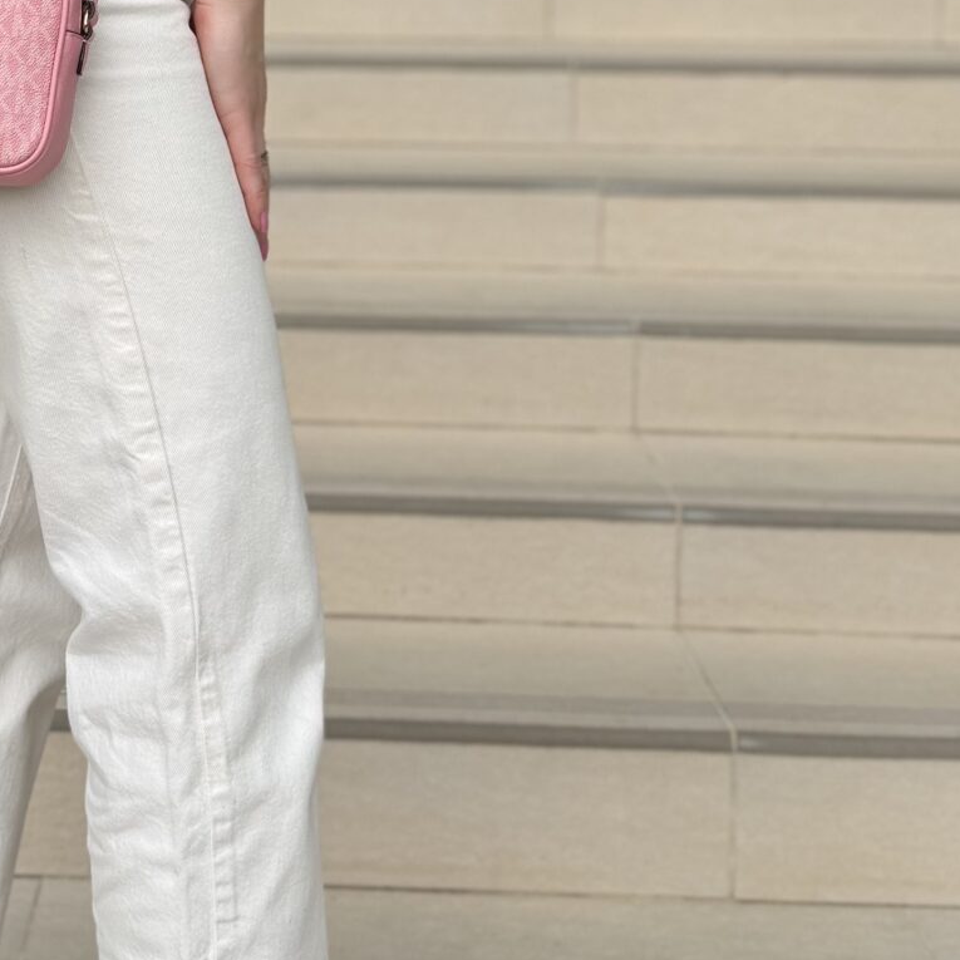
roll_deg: -1.0
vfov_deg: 23.6
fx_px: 2228
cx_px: 161
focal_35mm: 71
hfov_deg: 23.9
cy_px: 82
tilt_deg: -3.6
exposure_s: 1/1292
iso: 80
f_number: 1.78
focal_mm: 6.76
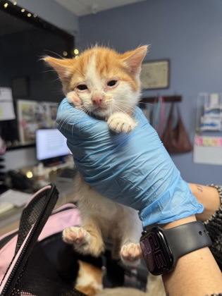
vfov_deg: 71.6
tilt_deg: -7.8
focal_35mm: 24
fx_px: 205
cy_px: 148
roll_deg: +0.5
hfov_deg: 56.8
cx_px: 111
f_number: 1.78
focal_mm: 6.76
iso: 200
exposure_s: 1/60
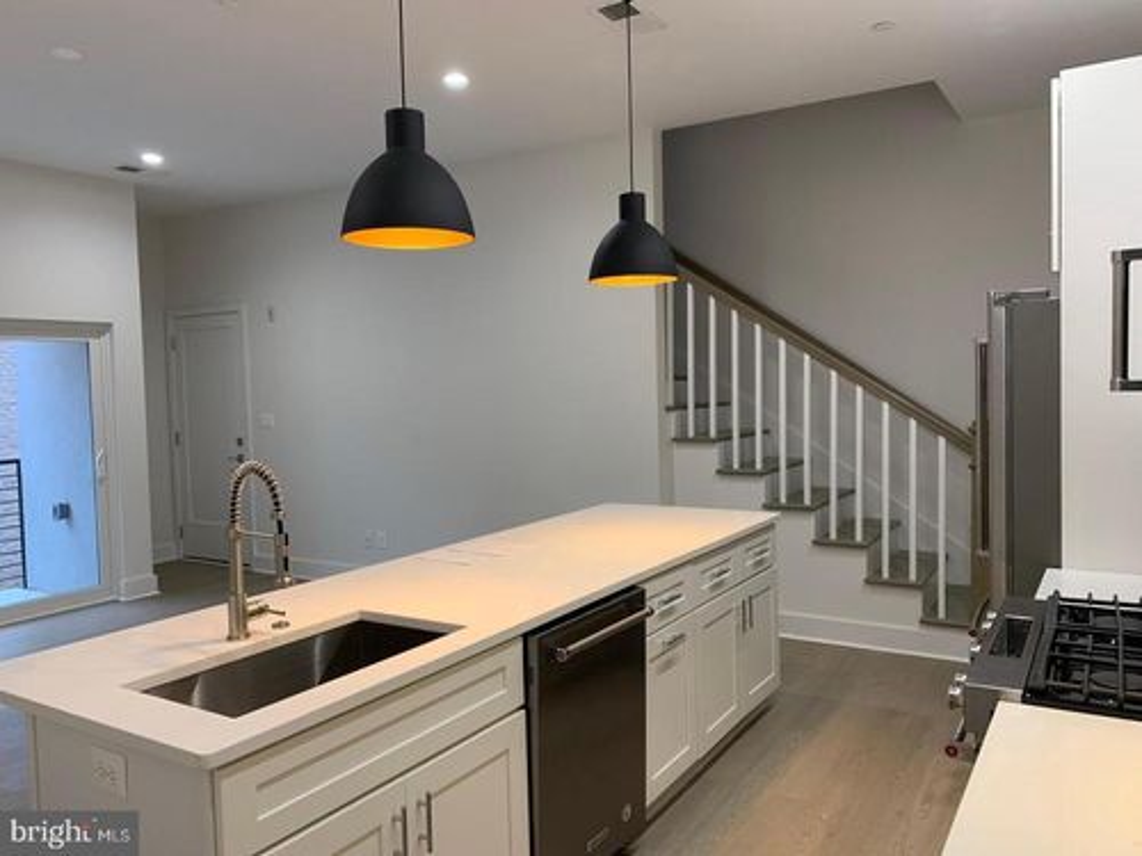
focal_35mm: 26
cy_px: 428
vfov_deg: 53.1
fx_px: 858
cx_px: 571
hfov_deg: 67.3
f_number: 1.8
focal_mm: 4.25
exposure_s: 1/60
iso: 100
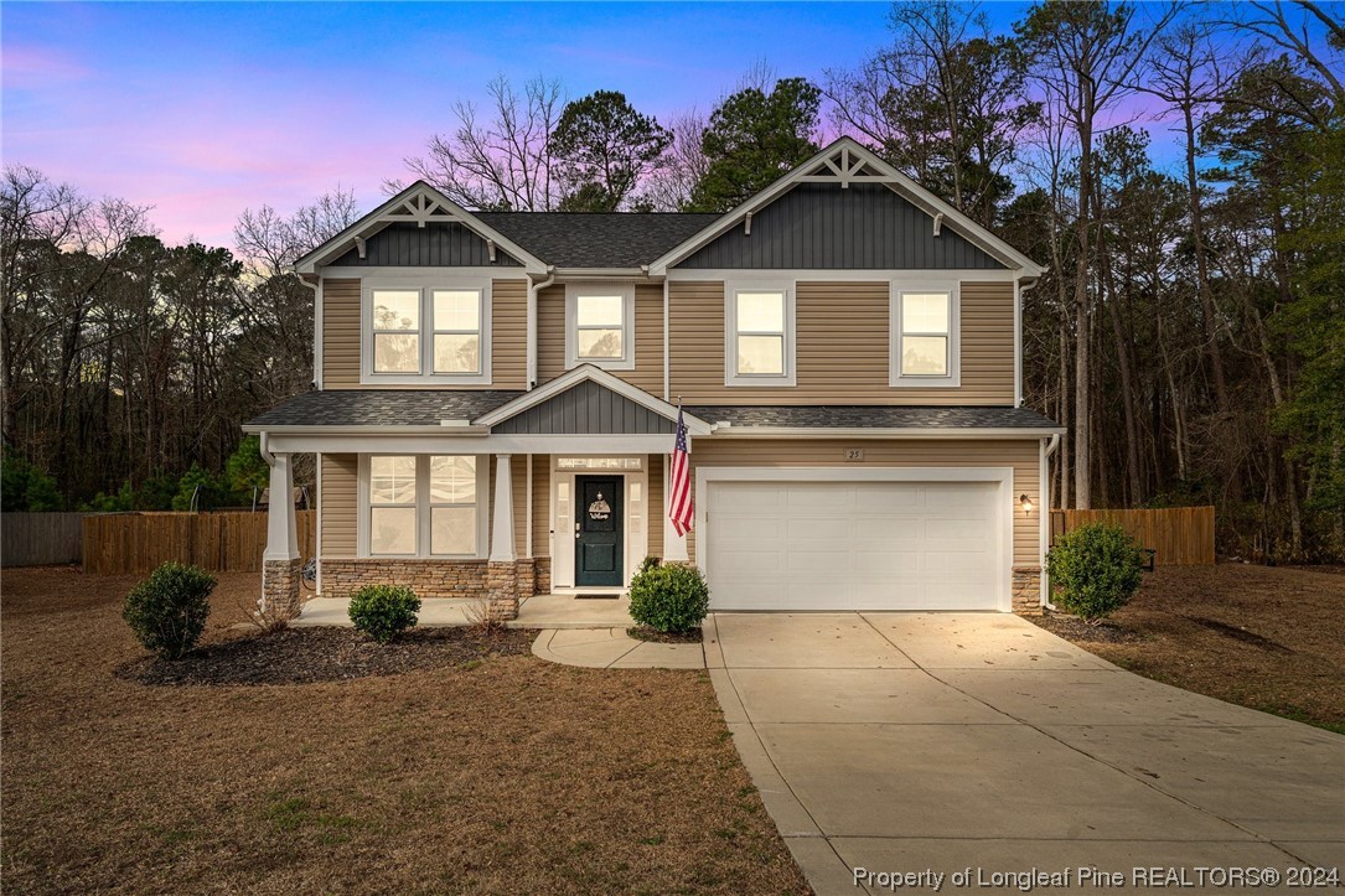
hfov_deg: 81.2
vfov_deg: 59.5
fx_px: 784
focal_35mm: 21
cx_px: 672
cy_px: 448
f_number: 8
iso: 320
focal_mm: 21
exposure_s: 1/200
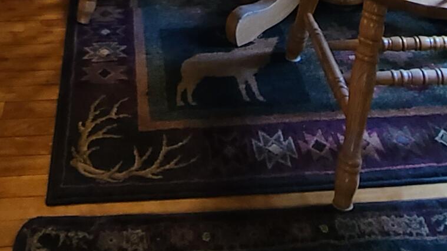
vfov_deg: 14.9
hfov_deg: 37.1
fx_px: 664
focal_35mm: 56
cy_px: -322
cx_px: 177
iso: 400
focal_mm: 2.2
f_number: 2.2
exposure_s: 1/40
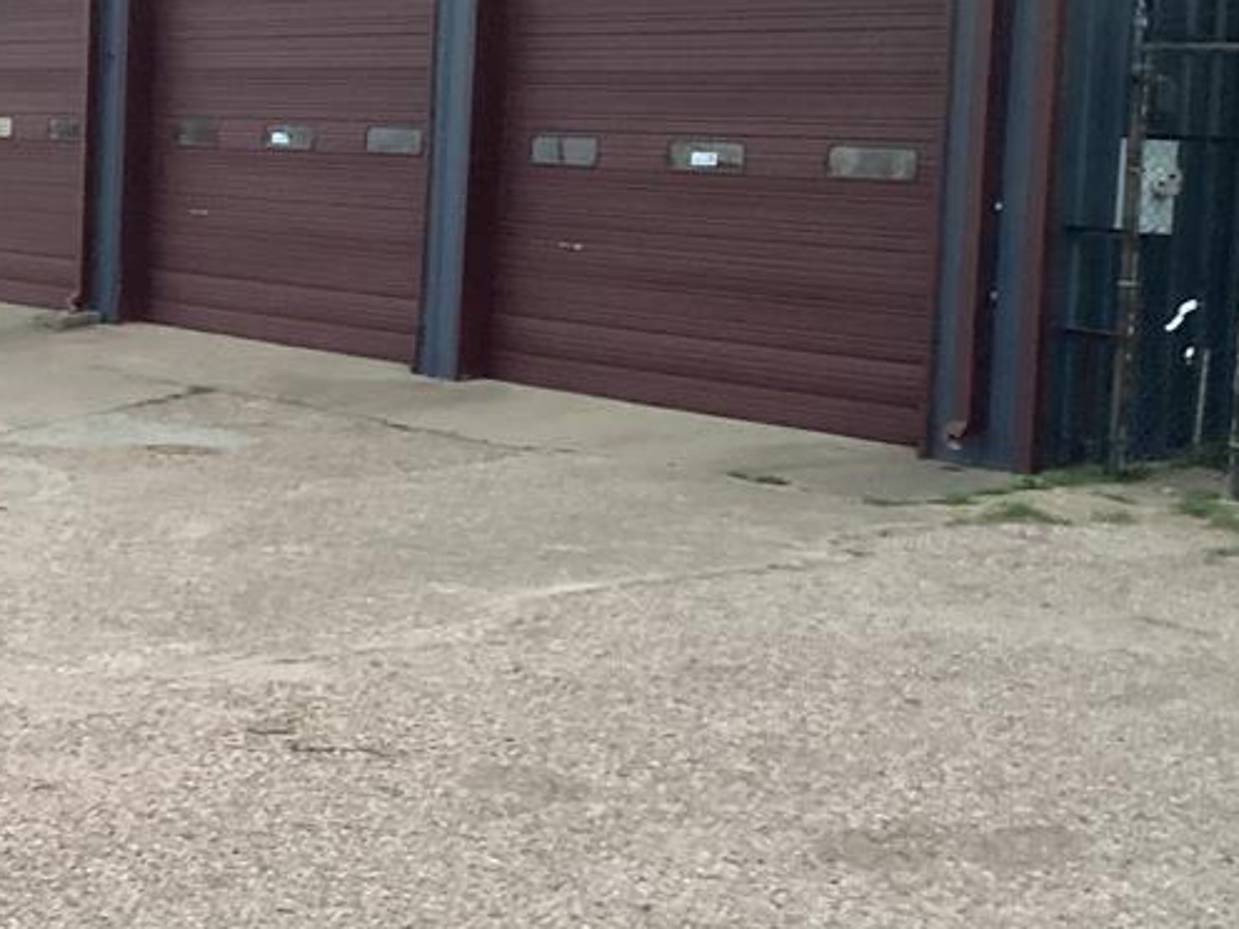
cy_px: 315
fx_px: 2291
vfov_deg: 22.8
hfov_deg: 29.9
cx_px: 367
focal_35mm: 64
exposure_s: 1/60
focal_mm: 3.3
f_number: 2.4
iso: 250
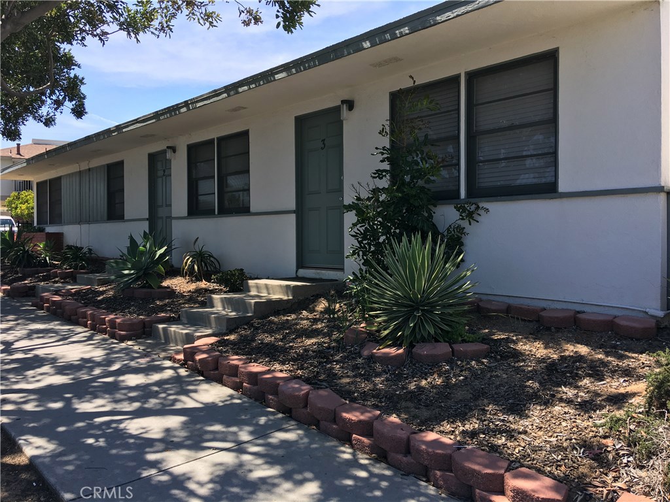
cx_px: 335
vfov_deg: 48.2
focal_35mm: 29
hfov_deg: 61.7
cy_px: 251
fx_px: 561
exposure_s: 1/651
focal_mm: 4.15
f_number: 2.2
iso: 25
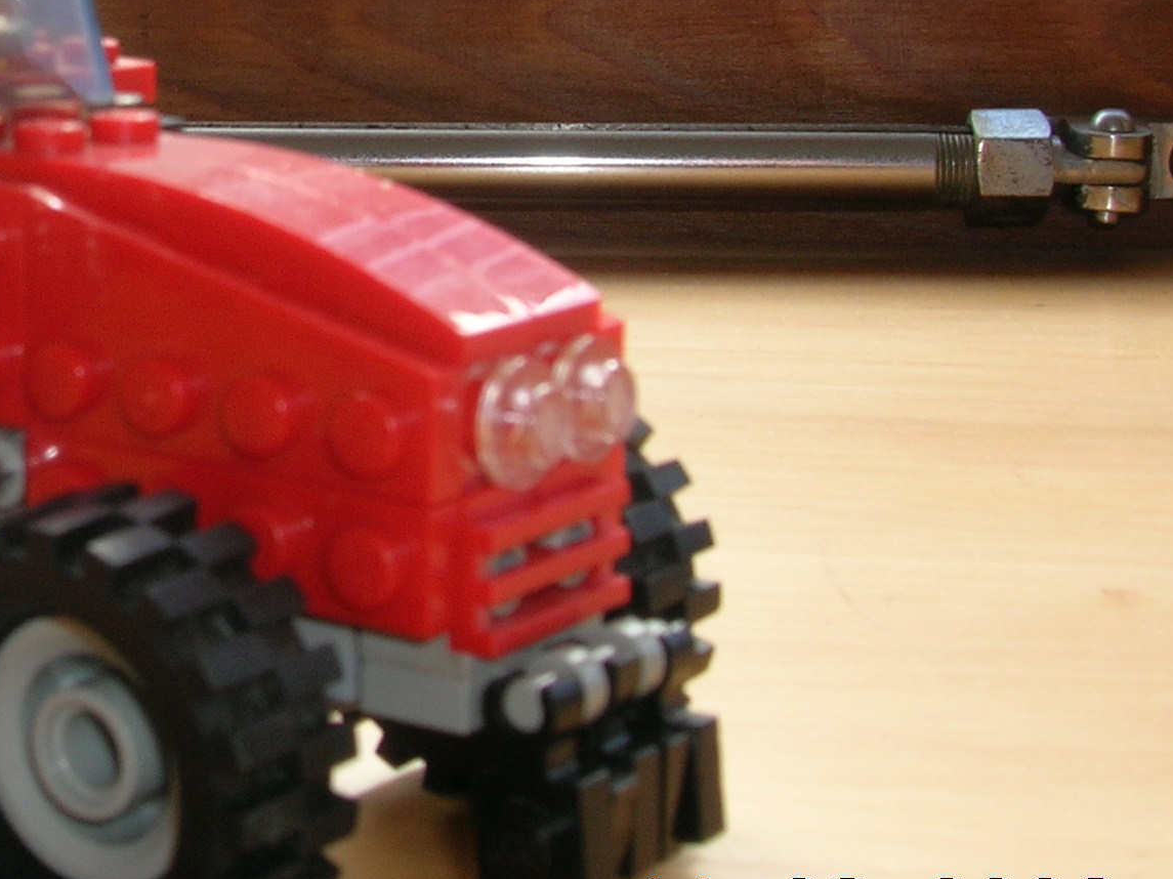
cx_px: -27
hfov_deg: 24.1
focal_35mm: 77
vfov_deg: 18.9
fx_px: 2608
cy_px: 124
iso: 50
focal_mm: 5.7
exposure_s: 1/39.8
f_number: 4.9
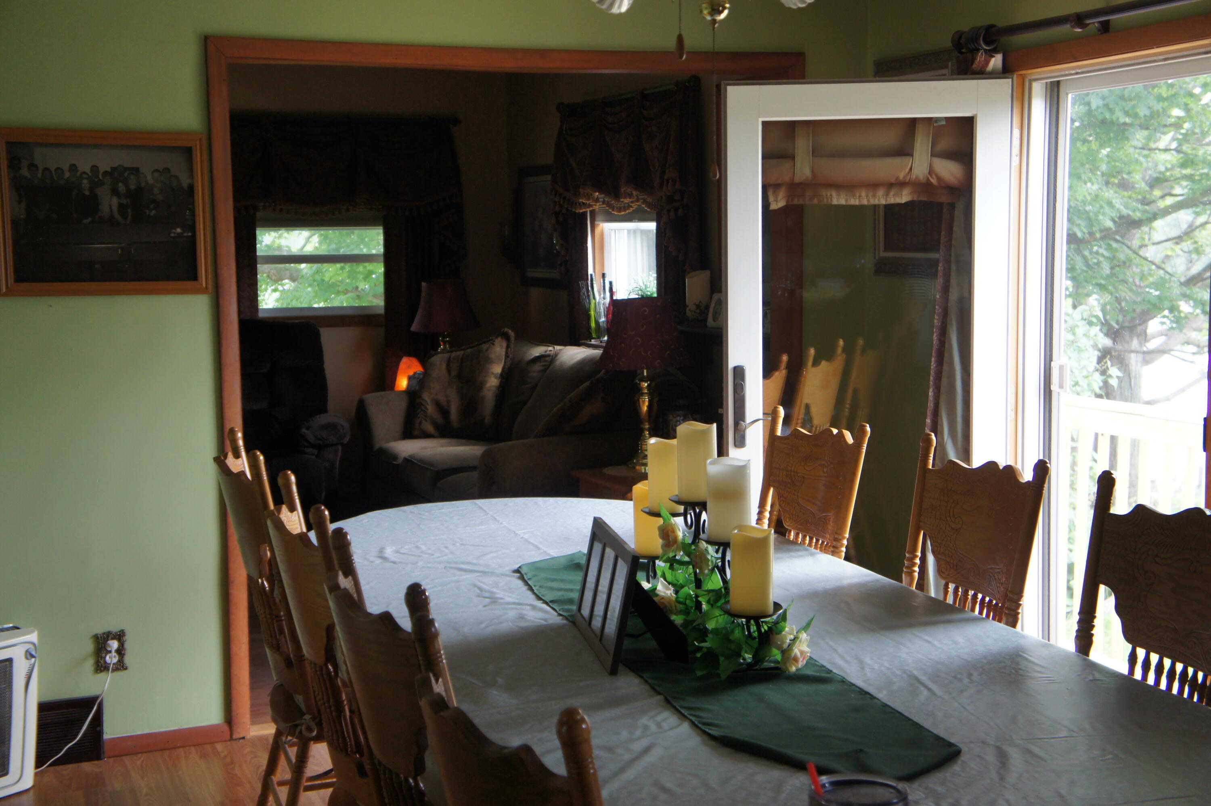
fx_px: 1664
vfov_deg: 27.2
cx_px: 606
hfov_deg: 40.0
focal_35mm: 50
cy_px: 403
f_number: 4.5
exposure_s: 1/60
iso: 640
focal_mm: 33
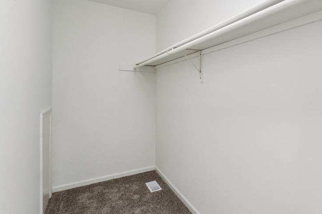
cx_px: 220
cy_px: 94
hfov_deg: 78.0
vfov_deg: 59.3
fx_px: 188
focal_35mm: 21
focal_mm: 10
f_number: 8
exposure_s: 1/30
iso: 640
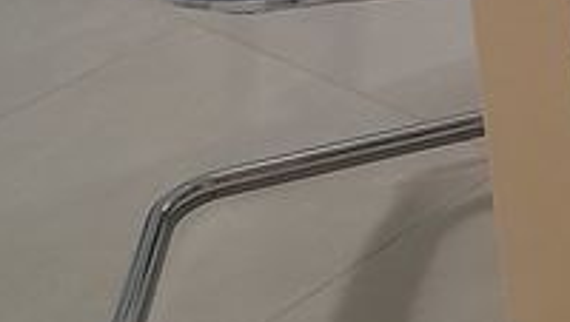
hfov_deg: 13.3
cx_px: 1188
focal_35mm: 136
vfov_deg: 7.9
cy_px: -573
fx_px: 2058
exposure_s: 1/33
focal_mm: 4.6
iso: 320
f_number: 2
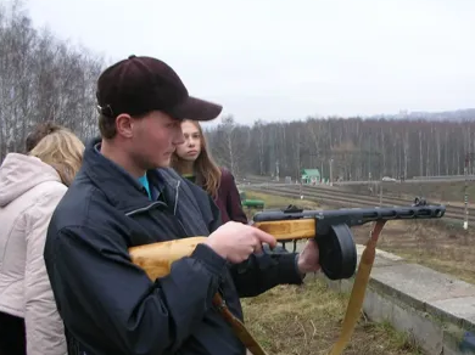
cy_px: 215
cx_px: 280
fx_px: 631
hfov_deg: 41.1
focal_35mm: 46
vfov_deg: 31.4
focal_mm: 5.8
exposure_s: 1/48.4
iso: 50
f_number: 3
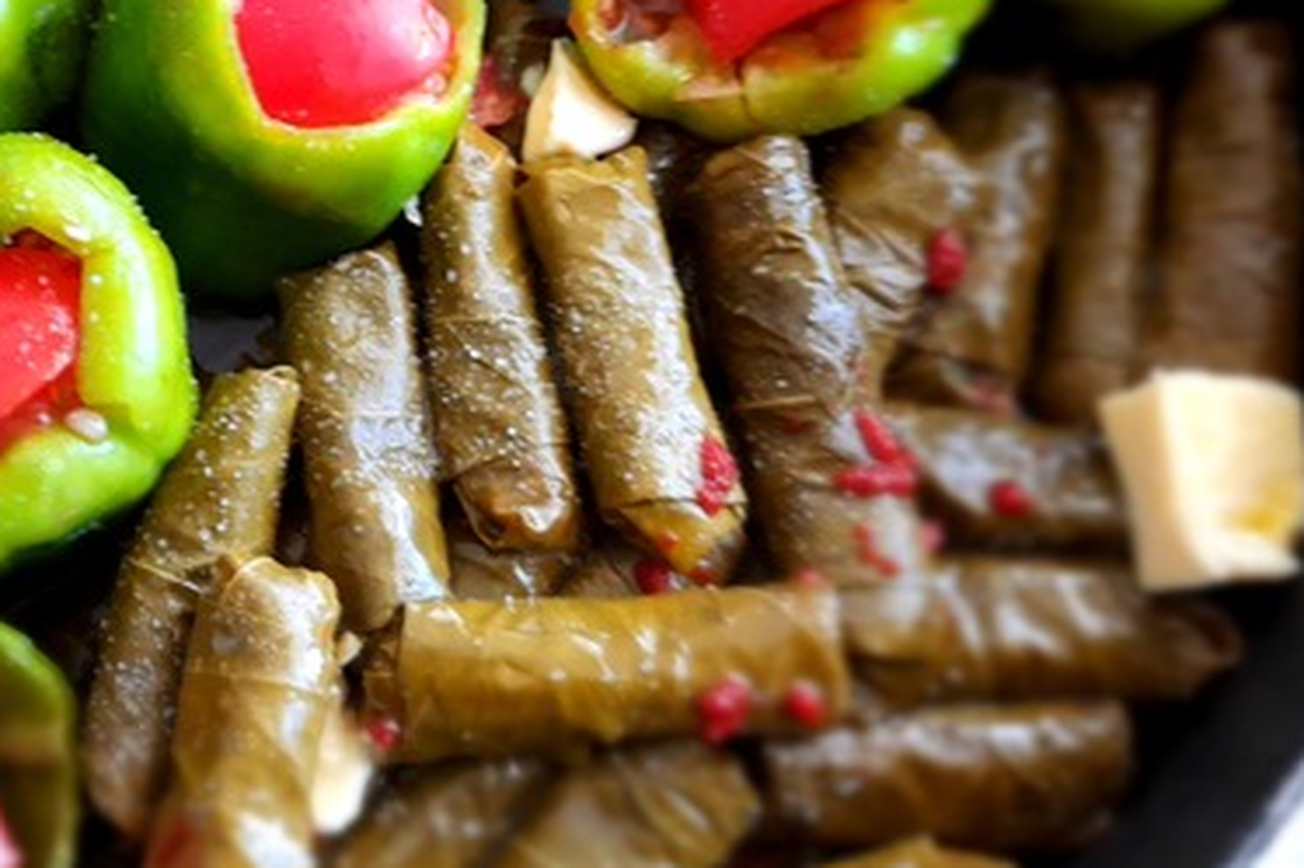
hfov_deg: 40.1
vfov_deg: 27.5
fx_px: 1738
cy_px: 181
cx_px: 342
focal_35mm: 48
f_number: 2
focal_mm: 4.6
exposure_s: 1/17
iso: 320
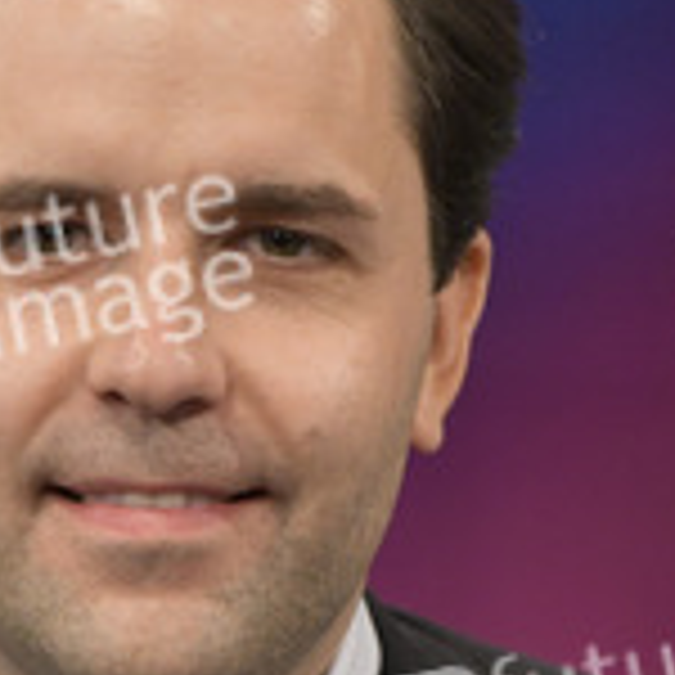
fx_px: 3486
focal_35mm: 158
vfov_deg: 11.0
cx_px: 153
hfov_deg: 11.0
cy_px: 508
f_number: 6.3
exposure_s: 1/200
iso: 2500
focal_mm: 70
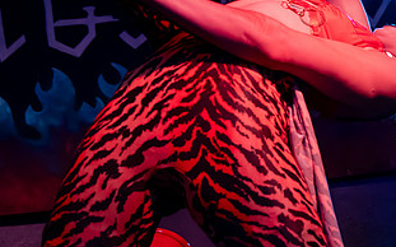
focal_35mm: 83
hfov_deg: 23.8
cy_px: 104
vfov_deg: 15.7
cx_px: 401
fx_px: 895
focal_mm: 35
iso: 6400
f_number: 4
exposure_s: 1/125
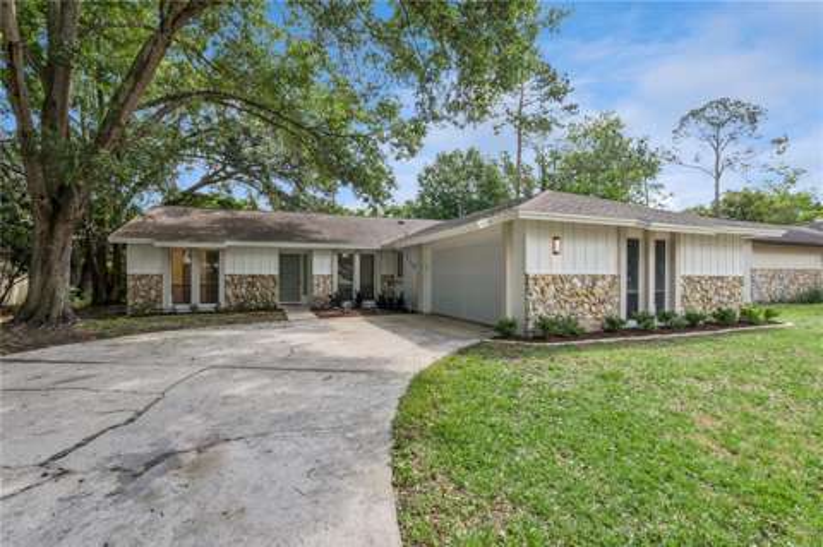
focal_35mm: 16
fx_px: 365
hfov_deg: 96.8
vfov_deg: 73.6
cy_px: 274
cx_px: 412
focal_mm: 16
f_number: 20
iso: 100
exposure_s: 1/13
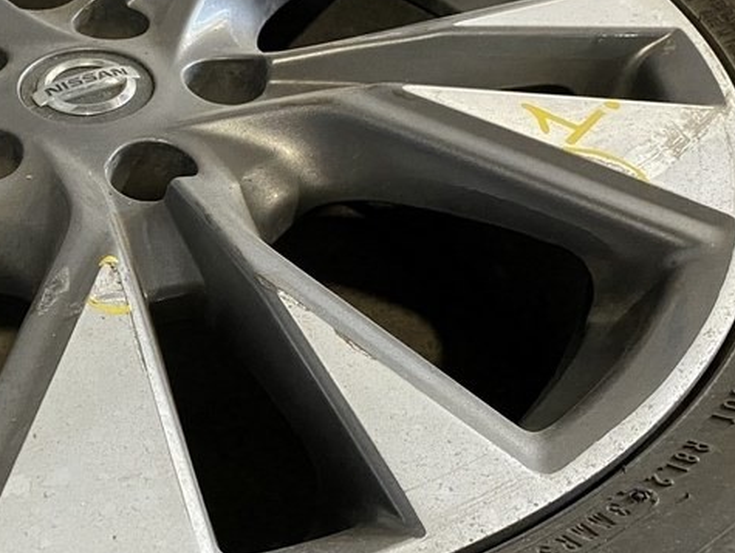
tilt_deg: -39.7
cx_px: 130
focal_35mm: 56
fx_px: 1190
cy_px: 231
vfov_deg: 26.1
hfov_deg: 33.2
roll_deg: +1.7
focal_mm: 4.25
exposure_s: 1/33
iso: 500
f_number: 1.8
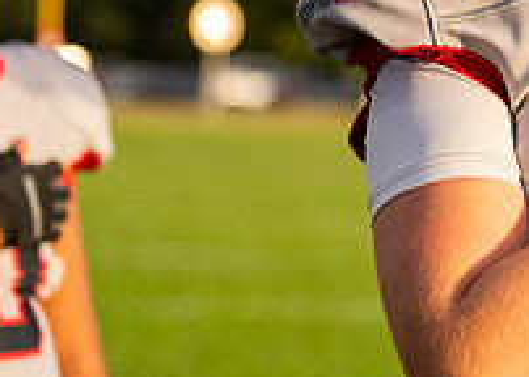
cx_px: 653
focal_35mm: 216
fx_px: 3243
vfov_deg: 6.6
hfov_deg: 9.2
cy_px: -4
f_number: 2.8
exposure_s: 1/1600
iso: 400
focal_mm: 70
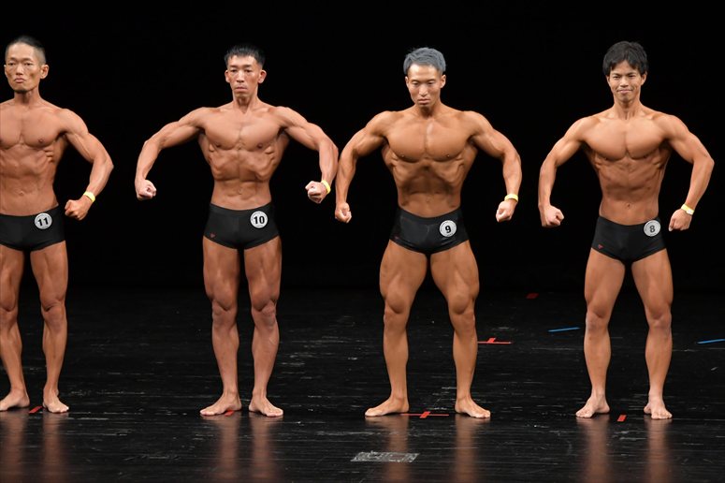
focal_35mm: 255
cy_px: 242
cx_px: 362
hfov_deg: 8.1
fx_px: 5133
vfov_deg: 5.4
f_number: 5.6
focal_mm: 170
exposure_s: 1/400
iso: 2500
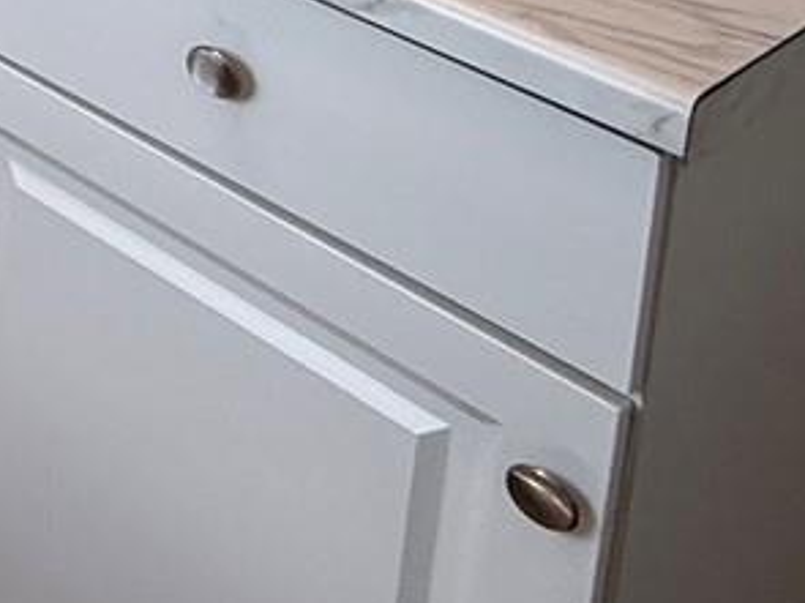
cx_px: -1026
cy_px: -778
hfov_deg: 15.9
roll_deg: -0.2
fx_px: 1767
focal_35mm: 76
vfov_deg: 14.3
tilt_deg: -7.3
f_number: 2.2
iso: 80
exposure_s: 1/99
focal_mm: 2.22
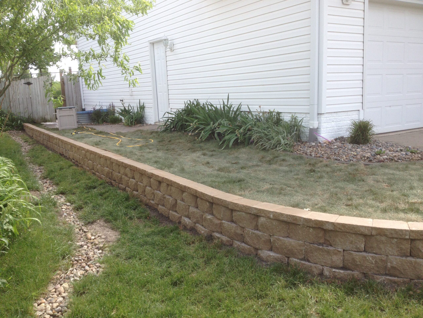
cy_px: 159
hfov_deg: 52.6
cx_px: 212
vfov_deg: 40.7
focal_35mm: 35
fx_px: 428
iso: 64
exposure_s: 1/600
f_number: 2.4
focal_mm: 4.28
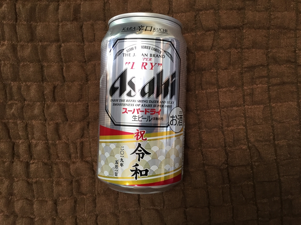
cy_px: 112
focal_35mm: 29
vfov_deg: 48.2
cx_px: 150
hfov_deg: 61.7
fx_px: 252
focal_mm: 4.15
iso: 40
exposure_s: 1/30
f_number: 2.2
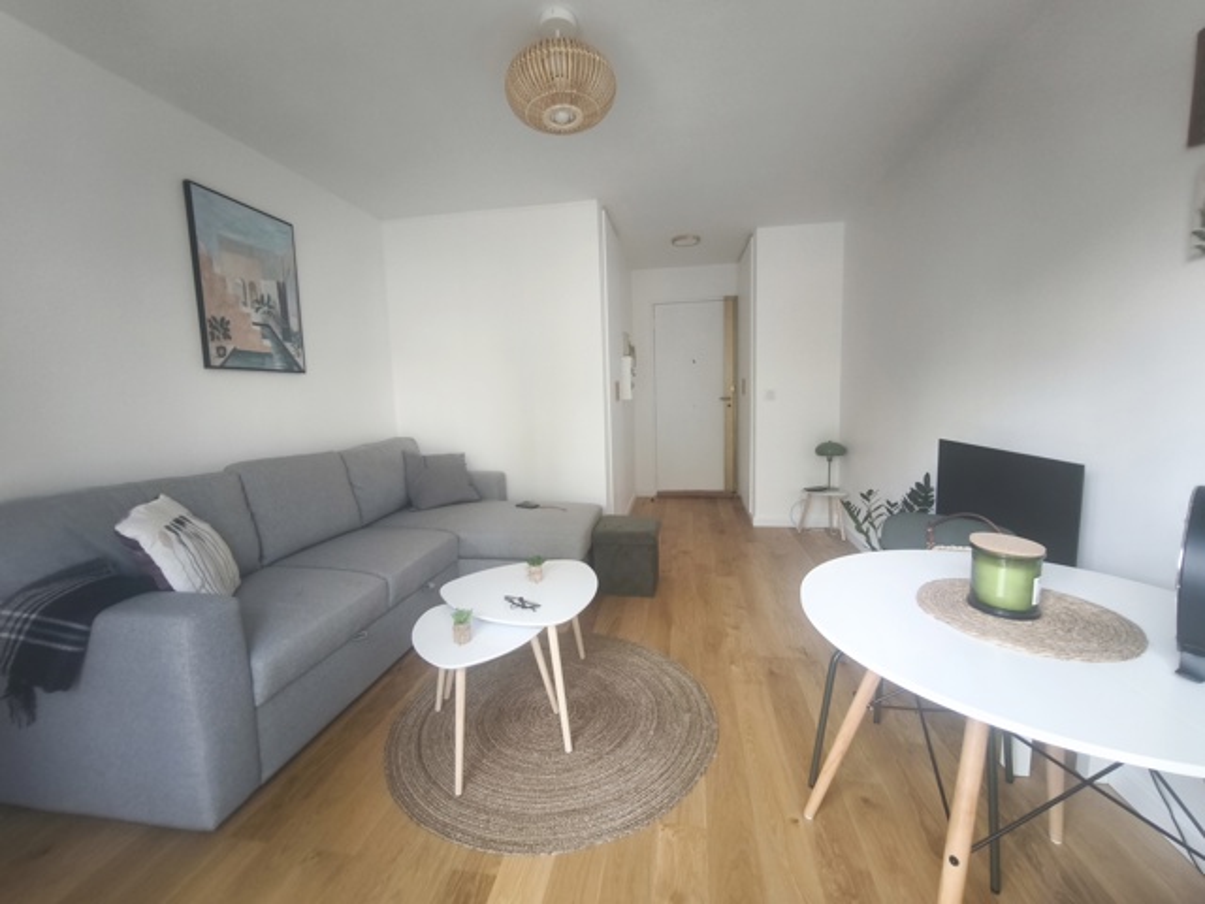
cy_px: 452
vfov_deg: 81.7
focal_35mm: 15
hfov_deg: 98.2
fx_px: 522
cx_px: 602
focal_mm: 1.91
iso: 200
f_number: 2.2
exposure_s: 1/50
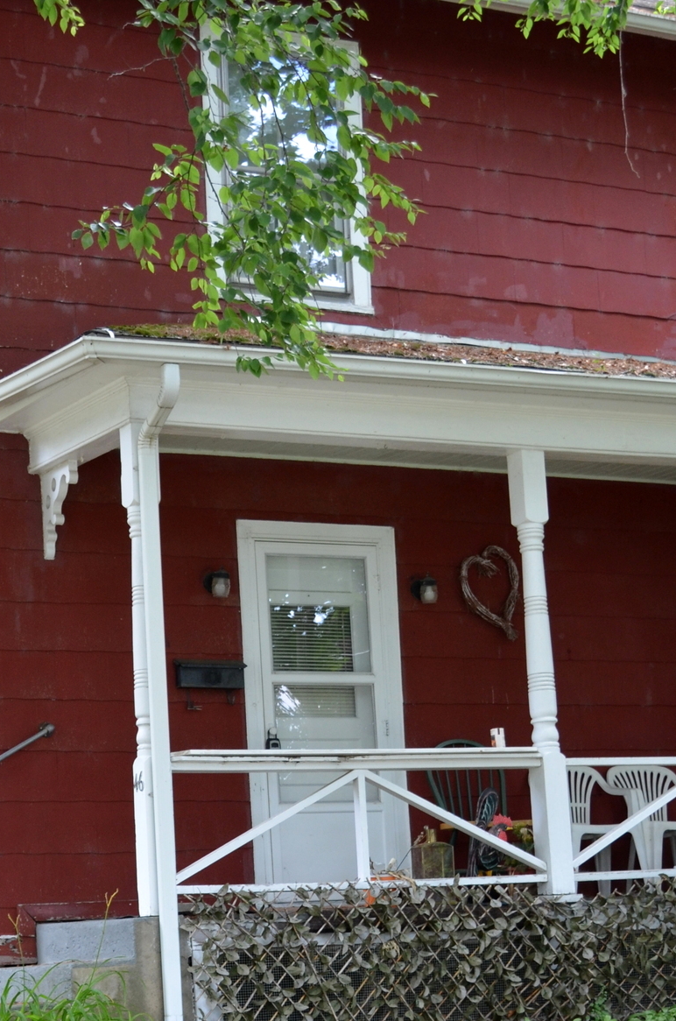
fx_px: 2349
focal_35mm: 83
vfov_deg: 24.3
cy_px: 750
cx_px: 242
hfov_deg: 16.4
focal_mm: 28
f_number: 5
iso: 400
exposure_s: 1/100
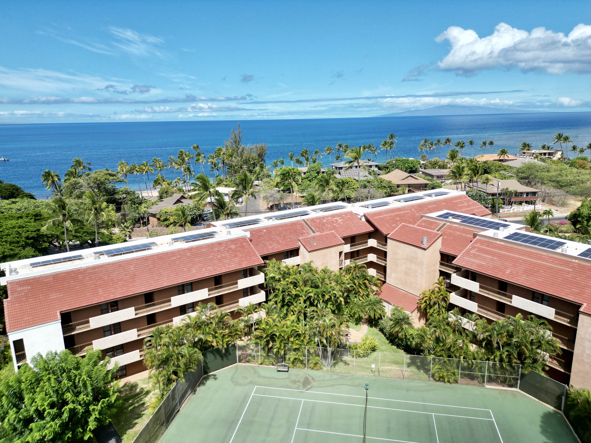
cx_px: 296
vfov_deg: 56.8
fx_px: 410
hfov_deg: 71.6
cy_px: 222
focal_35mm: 24
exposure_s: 1/3200
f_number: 1.7
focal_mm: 6.72
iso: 120
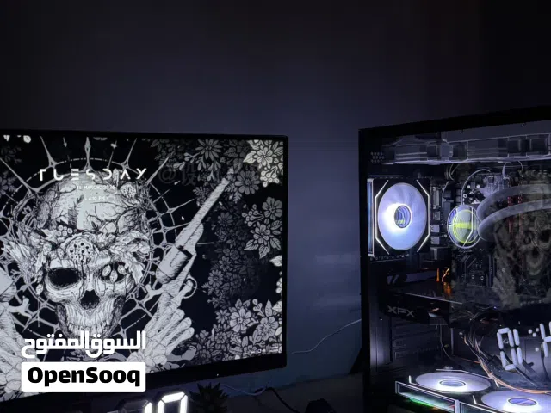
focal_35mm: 24
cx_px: 276
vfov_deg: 56.8
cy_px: 206
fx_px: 382
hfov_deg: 71.6
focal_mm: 6.76
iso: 320
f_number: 1.78
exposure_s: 1/60
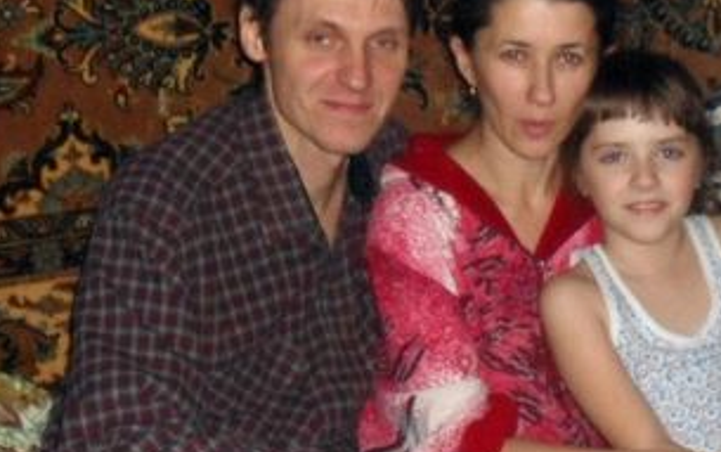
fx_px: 1435
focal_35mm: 73
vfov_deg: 17.8
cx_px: 584
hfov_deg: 27.6
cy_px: 298
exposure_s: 1/45
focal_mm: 6.3
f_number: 8.4
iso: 400
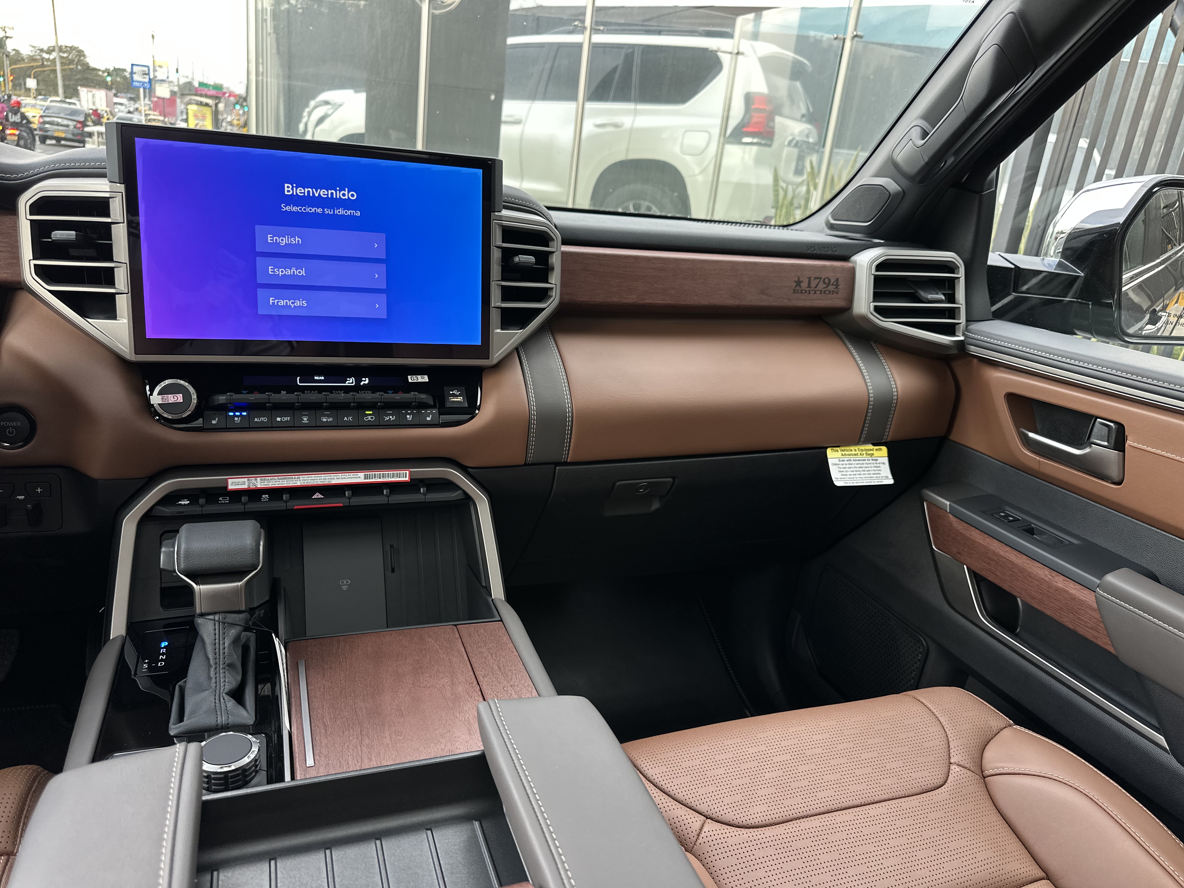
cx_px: 592
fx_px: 821
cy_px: 444
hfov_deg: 71.6
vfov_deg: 56.8
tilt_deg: -18.6
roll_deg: -7.7
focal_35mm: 24
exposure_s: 1/121
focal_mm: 6.86
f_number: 1.78
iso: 125
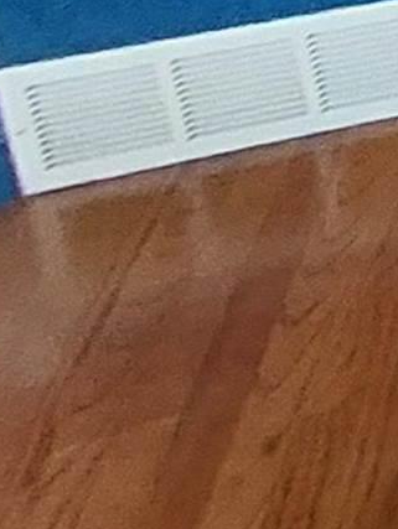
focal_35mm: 115
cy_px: -418
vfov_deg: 14.9
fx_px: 1760
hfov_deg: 7.0
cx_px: 1829
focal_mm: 1.64
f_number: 2.2
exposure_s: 1/30
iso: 250
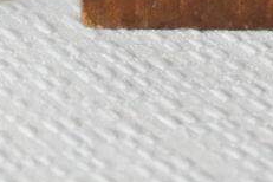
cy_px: -429
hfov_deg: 5.6
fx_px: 2783
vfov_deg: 3.6
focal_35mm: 367
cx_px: 11
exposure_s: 1/25
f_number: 6.3
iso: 1600
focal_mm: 32
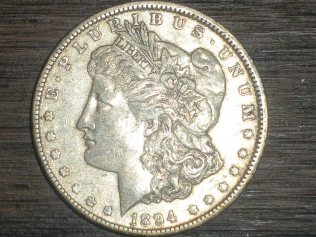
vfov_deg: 18.2
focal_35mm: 81
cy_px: 118
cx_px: 158
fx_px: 739
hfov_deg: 24.1
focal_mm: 14.2
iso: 64
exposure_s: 1/125
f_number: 4.8
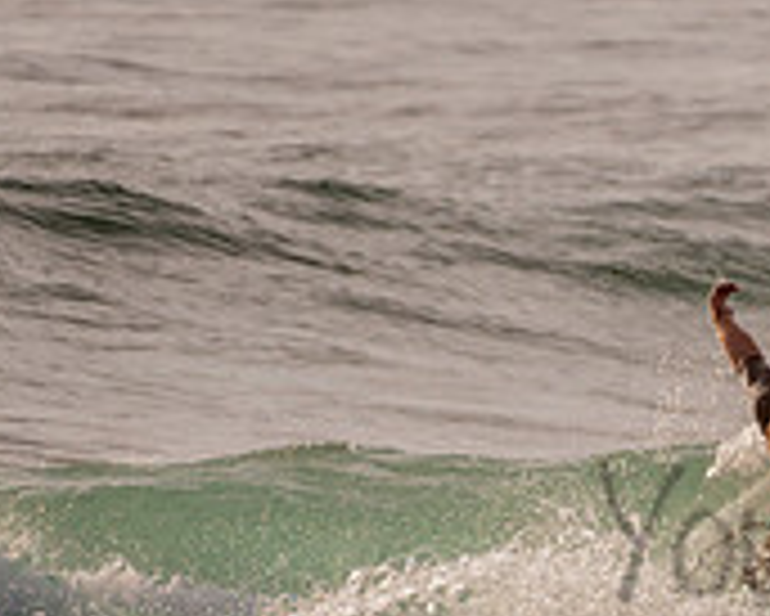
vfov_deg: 0.8
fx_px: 44487
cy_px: 467
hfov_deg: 1.0
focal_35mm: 1951
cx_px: 1031
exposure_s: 1/2000
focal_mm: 500
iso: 90
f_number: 5.6
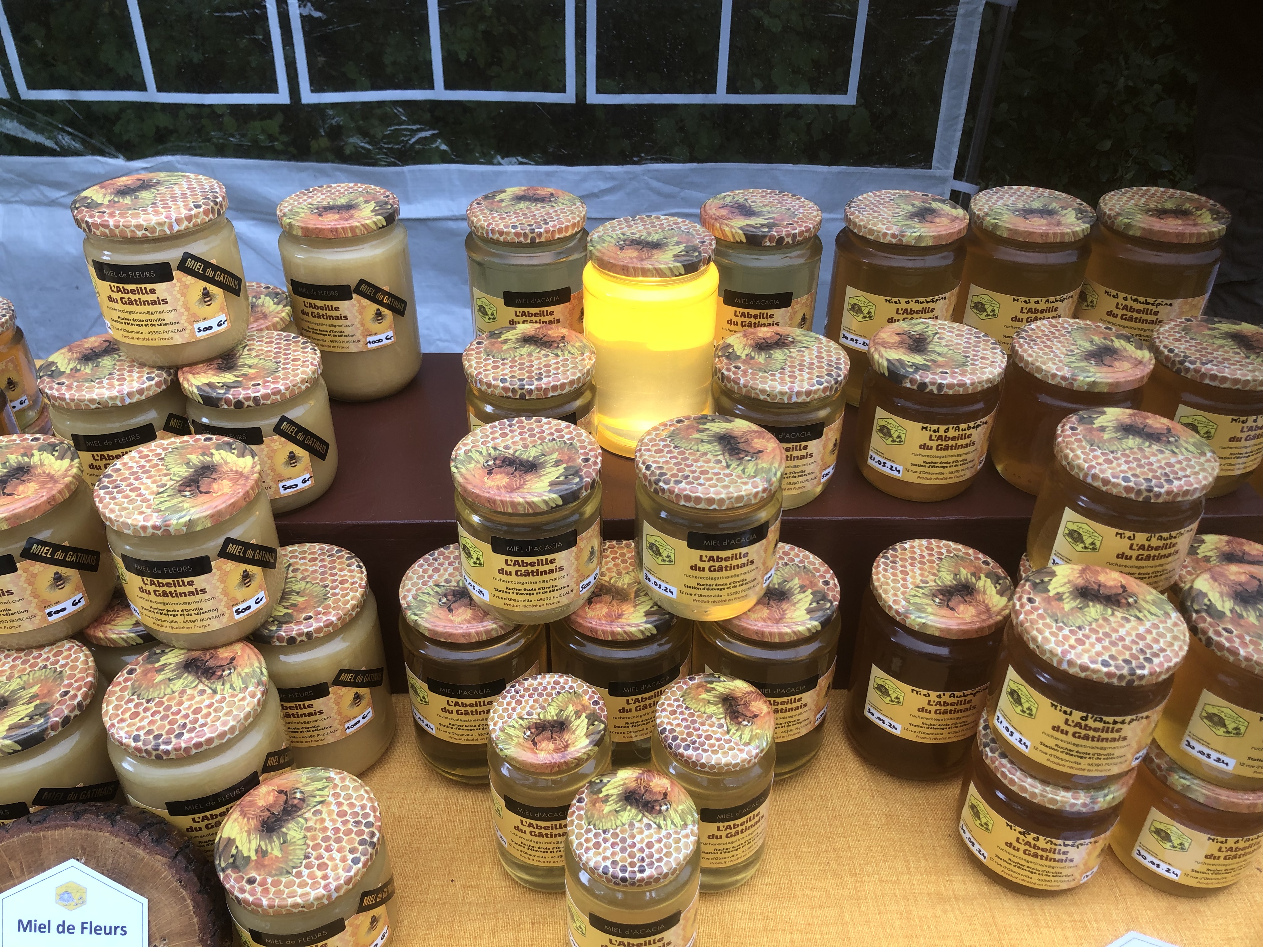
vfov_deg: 49.7
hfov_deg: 63.4
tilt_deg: -34.4
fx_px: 1022
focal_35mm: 28
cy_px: 474
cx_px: 632
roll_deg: +1.0
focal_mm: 3.99
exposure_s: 1/102
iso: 25
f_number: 1.8
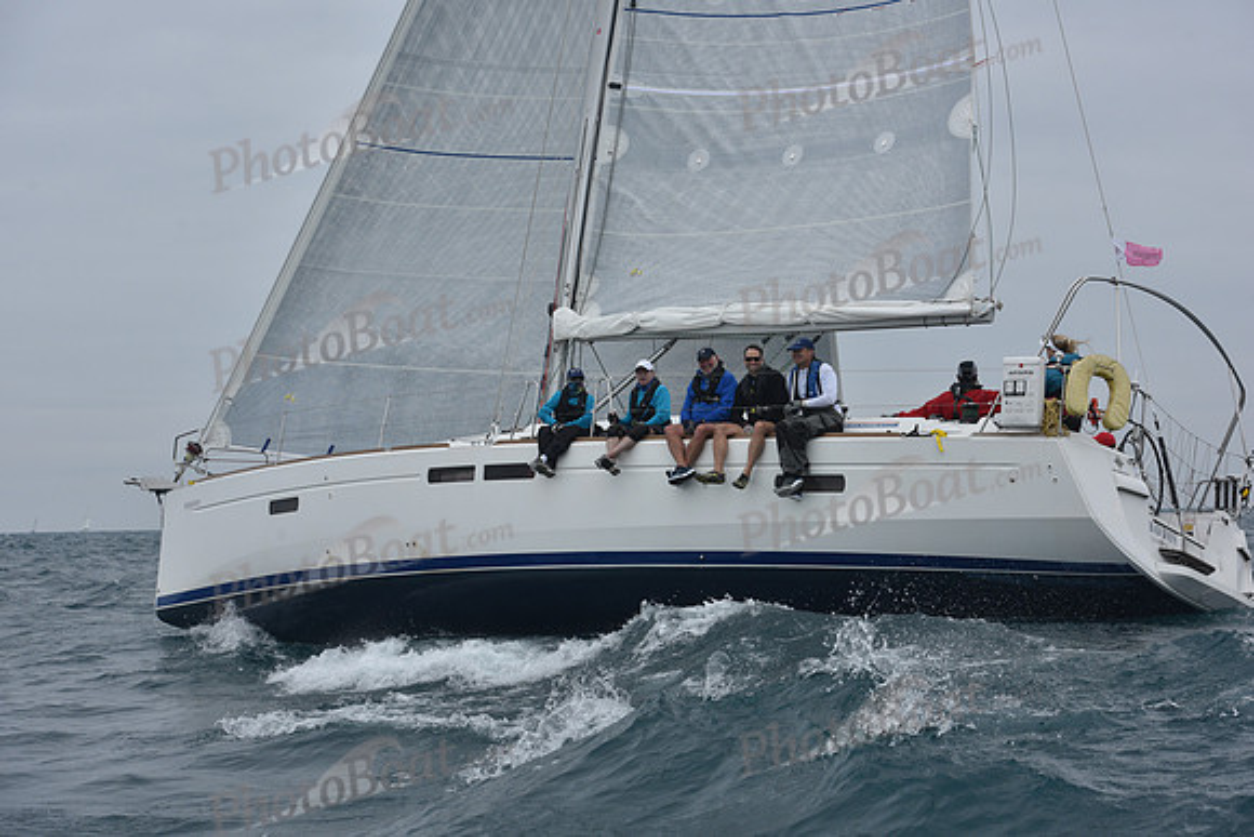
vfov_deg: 19.5
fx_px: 2439
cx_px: 627
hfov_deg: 28.8
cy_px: 418
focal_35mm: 70
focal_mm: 70
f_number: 7.1
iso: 250
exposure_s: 1/800
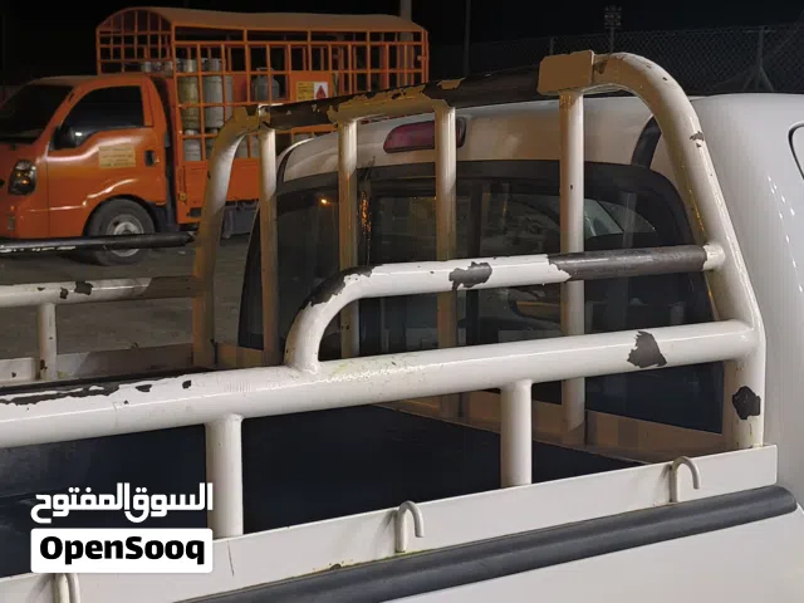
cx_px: 402
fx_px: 1231
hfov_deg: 36.2
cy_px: 302
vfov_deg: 27.5
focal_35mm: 53
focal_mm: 6.14
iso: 2000
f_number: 1.65
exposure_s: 1/20
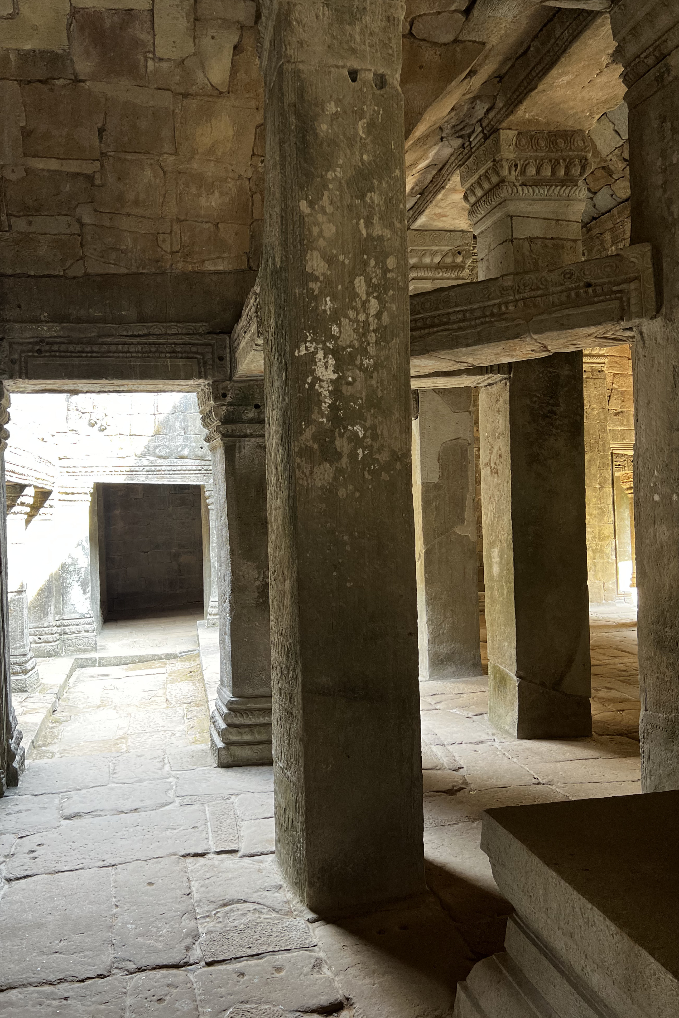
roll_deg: +0.8
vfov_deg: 65.5
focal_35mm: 28
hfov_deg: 46.3
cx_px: 303
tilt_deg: +1.2
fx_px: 792
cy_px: 504
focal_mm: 5.7
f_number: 1.5
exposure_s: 1/118
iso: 125
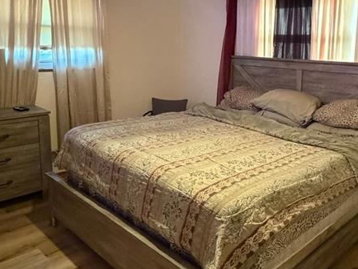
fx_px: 341
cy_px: 102
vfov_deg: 42.7
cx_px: 241
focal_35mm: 33
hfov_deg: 54.1
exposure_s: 1/60
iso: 1250
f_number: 2.2
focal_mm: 2.22
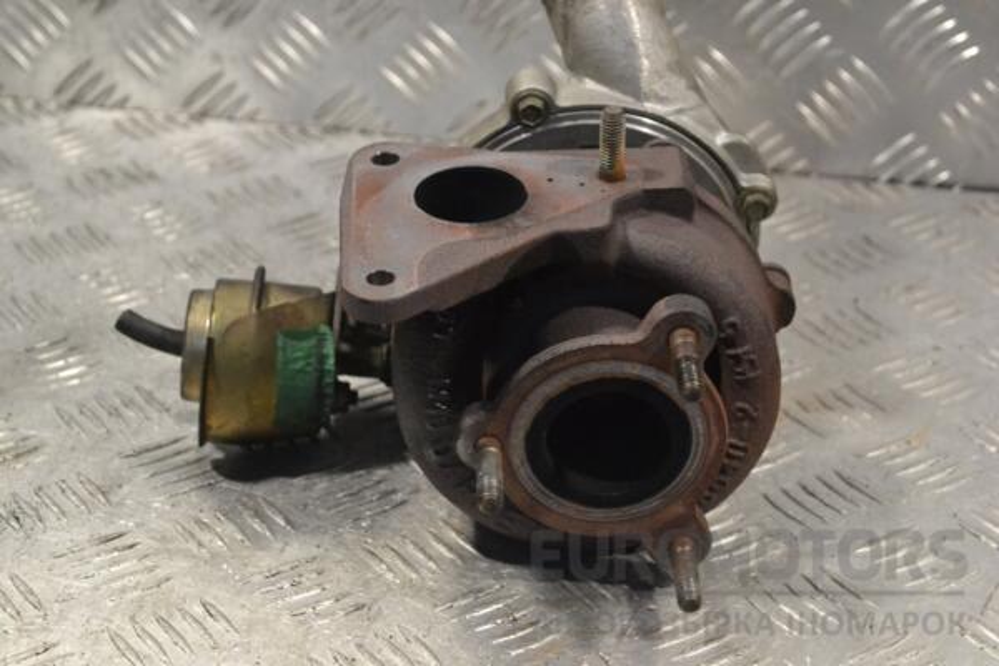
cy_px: 333
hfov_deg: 24.6
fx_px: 2289
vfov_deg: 16.6
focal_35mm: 82
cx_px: 500
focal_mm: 55
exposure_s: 1/250
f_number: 8
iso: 3200
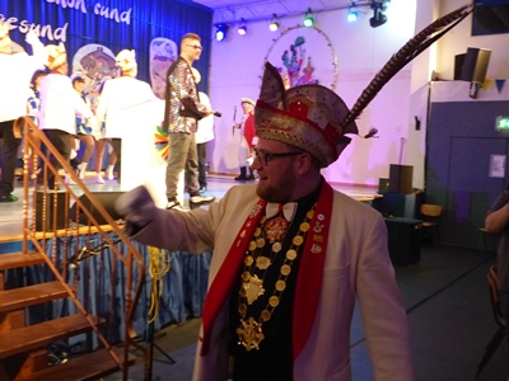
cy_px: 190
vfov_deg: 41.8
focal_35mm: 34
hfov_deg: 54.0
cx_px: 254
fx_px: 500
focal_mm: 6.2
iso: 800
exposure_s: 1/60
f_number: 2.8
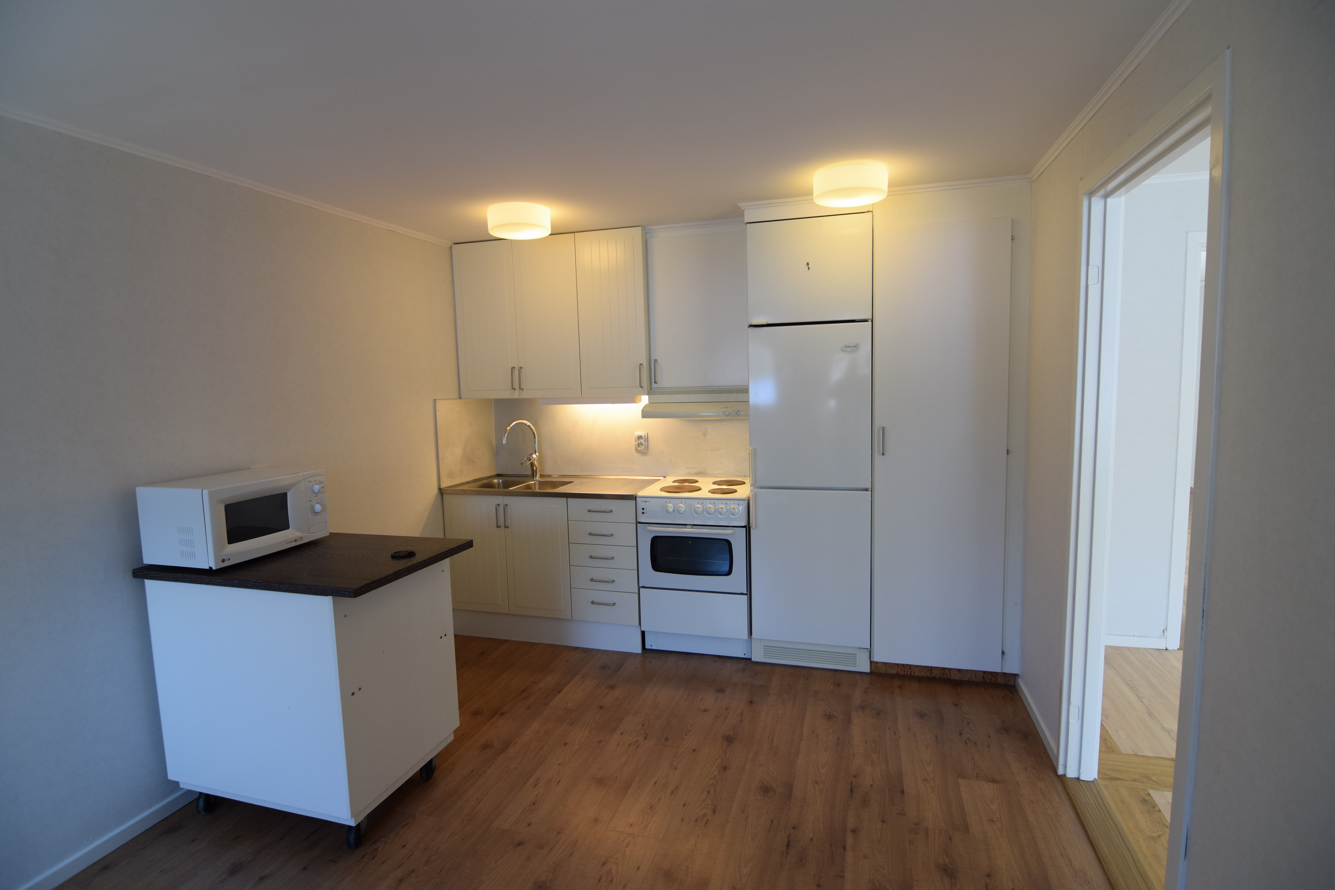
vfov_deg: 72.1
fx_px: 612
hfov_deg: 95.0
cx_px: 668
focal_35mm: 16
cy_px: 445
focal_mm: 11
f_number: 4.5
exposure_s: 1/80
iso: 400
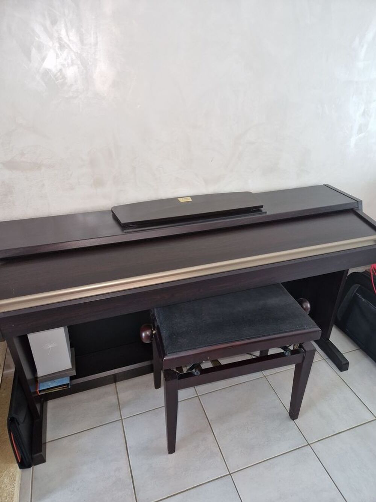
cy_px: 251
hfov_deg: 58.9
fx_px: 333
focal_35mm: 23
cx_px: 188
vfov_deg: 73.9
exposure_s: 1/100
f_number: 1.8
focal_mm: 5.4
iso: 1000
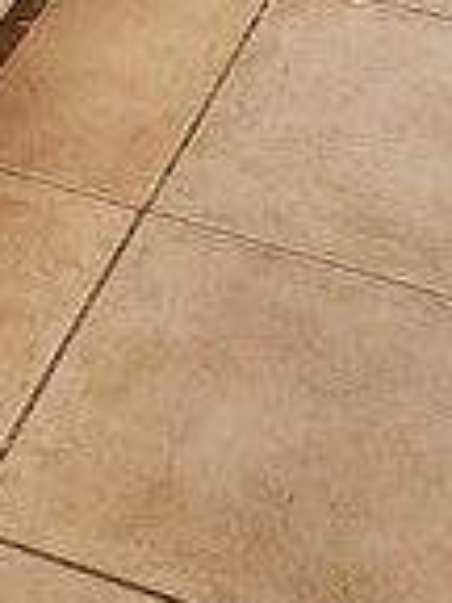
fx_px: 2855
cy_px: -1009
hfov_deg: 8.8
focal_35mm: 164
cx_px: -276
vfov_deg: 10.0
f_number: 1.8
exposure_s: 1/120
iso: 160
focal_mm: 6.4
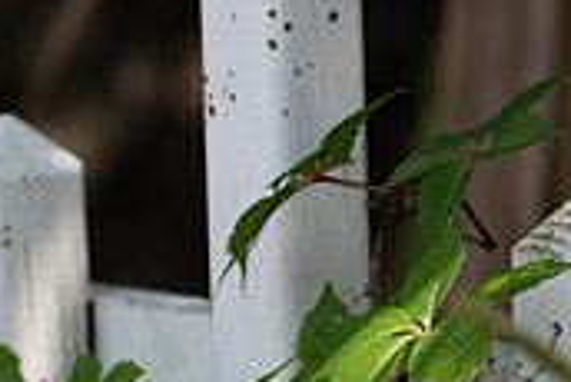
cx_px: 242
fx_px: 10842
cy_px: 470
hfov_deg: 3.0
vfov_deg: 2.0
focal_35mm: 683
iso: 560
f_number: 4.8
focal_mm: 135
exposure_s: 1/1000
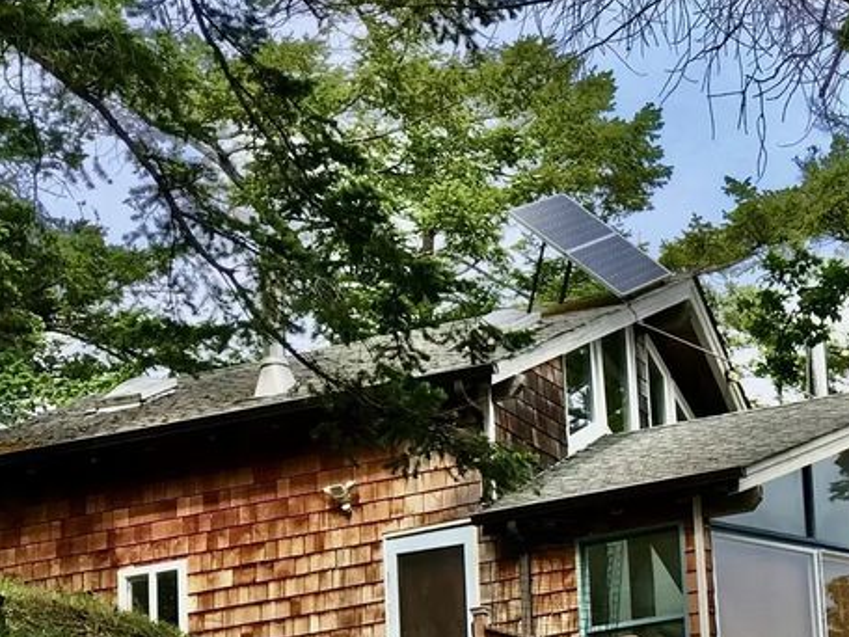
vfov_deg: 11.5
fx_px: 3139
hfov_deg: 15.2
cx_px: 786
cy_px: 646
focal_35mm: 128
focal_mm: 6.6
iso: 20
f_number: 2.8
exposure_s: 1/206
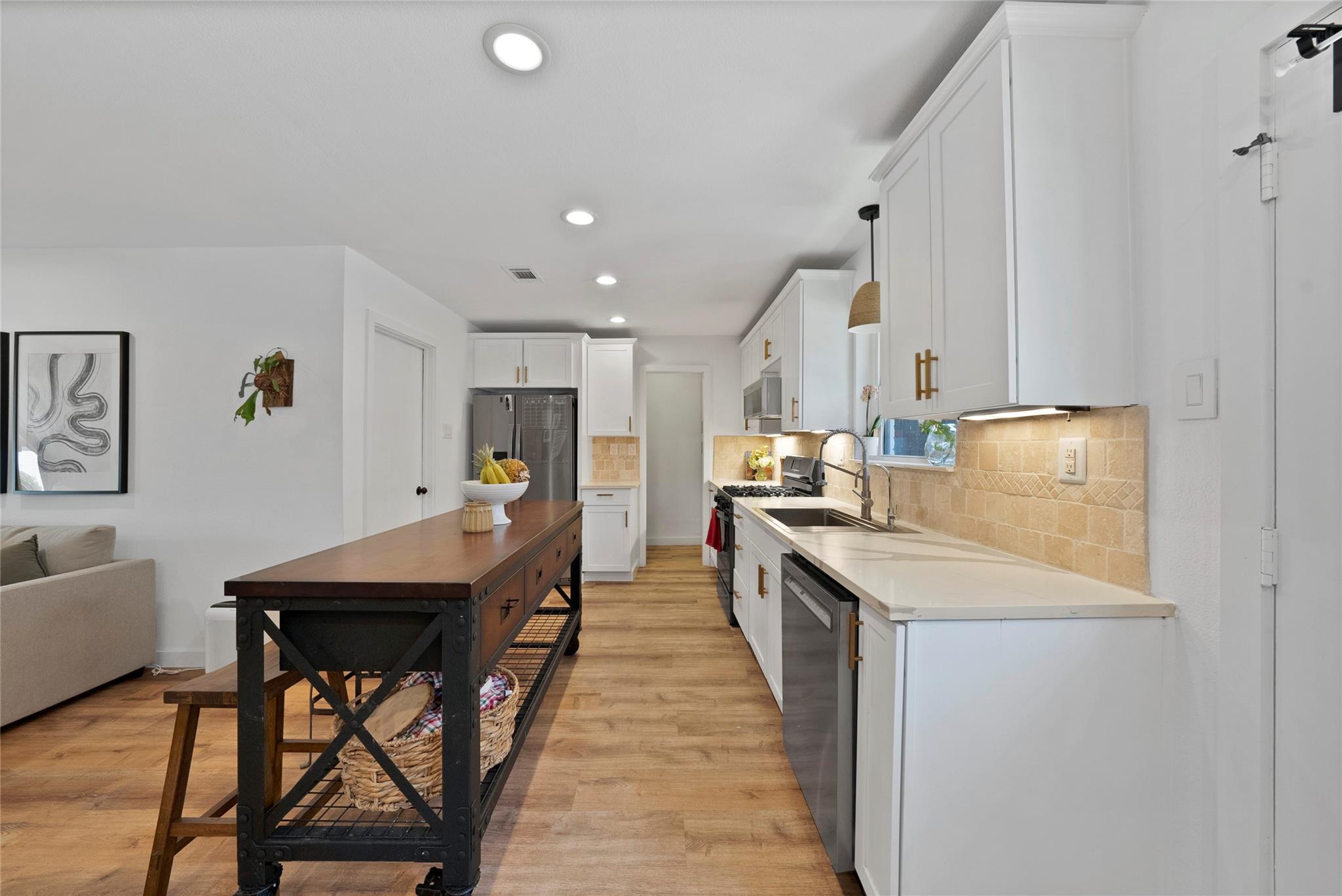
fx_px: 447
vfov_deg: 90.1
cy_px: 448
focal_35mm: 12
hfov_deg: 112.6
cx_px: 671
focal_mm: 12
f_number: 9
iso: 640
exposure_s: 1/4
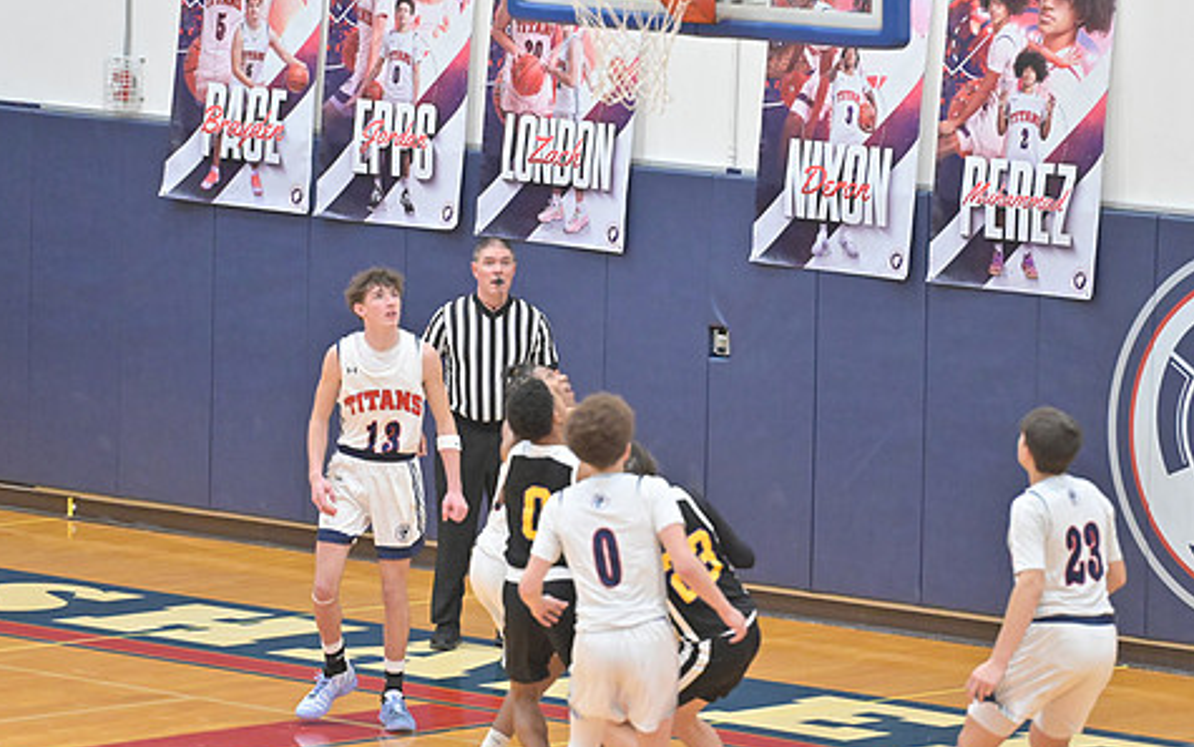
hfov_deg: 8.4
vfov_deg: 5.3
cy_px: 342
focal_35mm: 249
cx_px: 535
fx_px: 8104
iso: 9000
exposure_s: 1/800
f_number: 4
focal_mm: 200
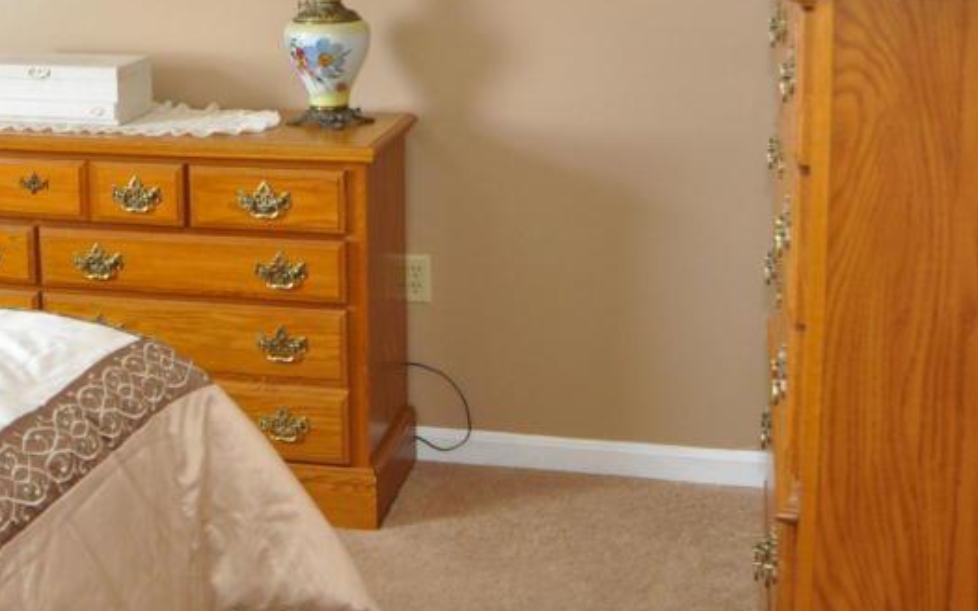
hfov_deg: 27.5
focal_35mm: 74
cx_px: 265
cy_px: 78
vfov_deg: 17.4
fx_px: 1972
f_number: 4
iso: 800
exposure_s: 1/60
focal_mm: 22
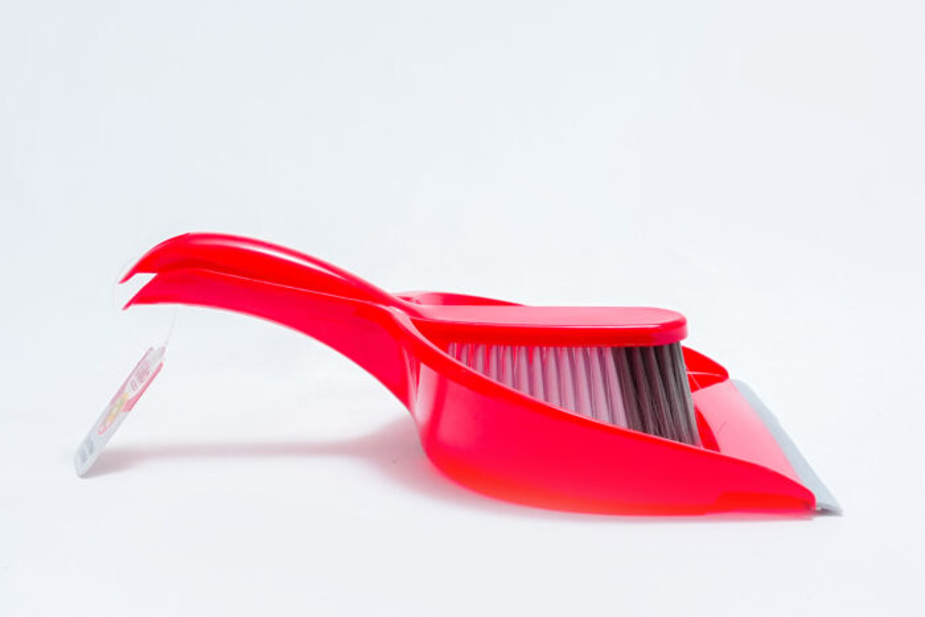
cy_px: 308
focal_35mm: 61
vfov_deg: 22.3
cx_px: 462
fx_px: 1568
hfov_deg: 32.9
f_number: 10
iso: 3200
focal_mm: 41
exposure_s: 1/125
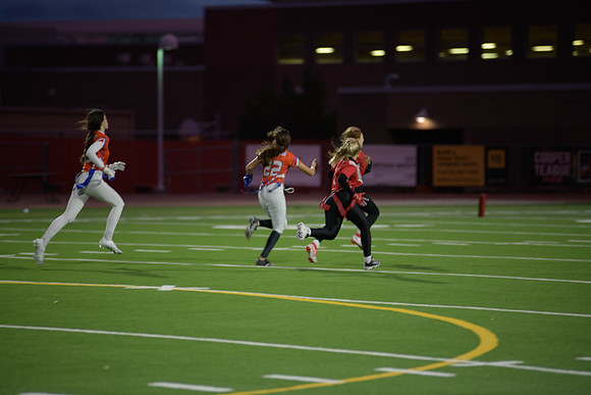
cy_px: 198
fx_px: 3284
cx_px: 296
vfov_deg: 6.9
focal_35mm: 200
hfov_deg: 10.3
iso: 640
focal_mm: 200
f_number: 2.8
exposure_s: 1/200
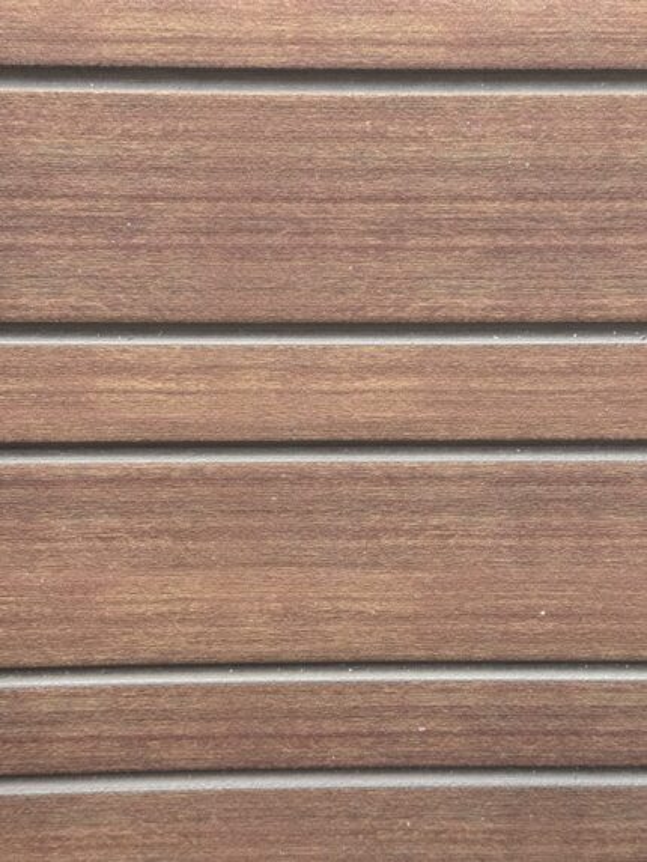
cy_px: 431
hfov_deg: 30.3
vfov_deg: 39.6
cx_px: 324
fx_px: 1196
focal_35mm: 48
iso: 80
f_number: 1.78
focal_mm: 6.76
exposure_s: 1/2342
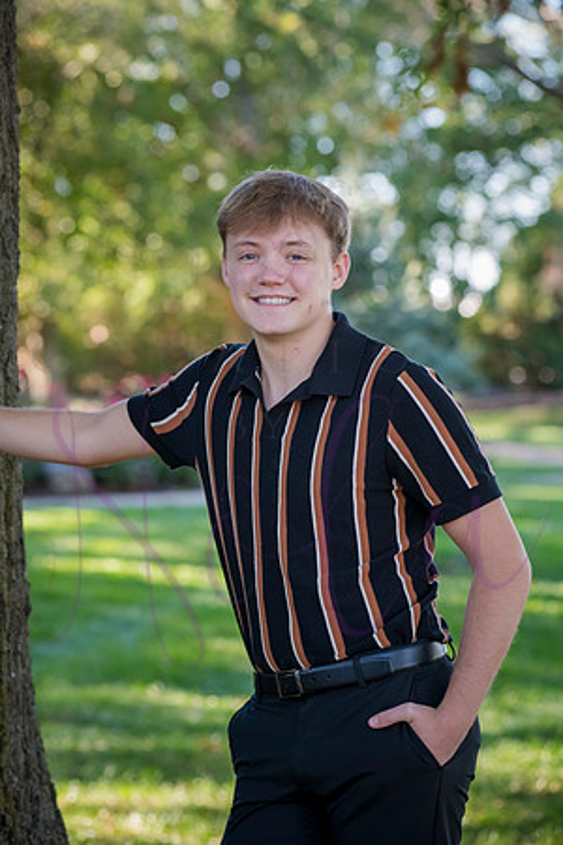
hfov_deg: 12.2
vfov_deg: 18.3
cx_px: 282
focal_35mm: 112
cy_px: 422
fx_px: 2627
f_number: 5
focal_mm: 112
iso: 800
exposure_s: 1/320
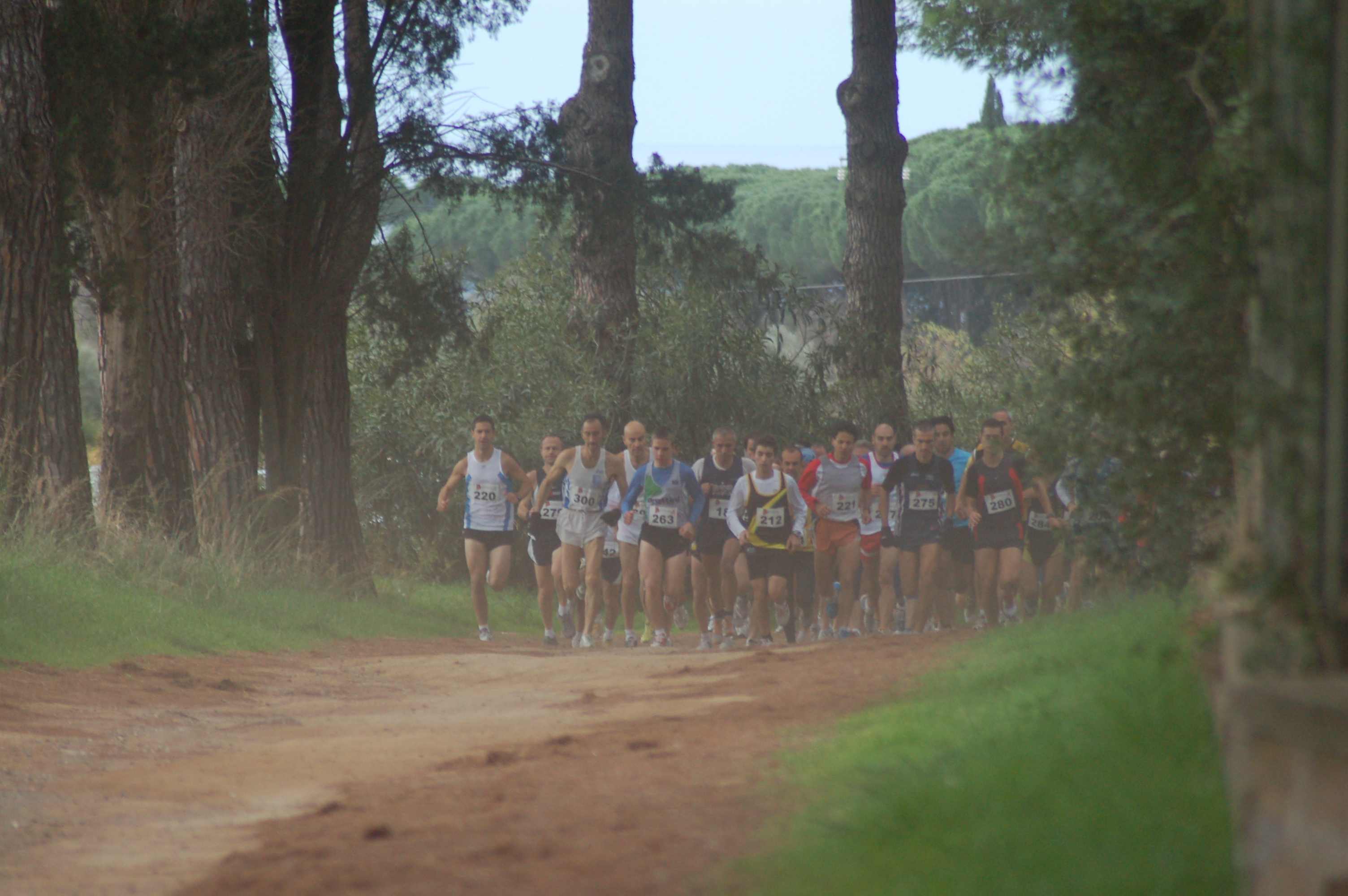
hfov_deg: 5.7
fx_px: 13468
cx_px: 674
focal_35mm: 360
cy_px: 448
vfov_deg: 3.8
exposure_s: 1/400
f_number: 5.3
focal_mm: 240
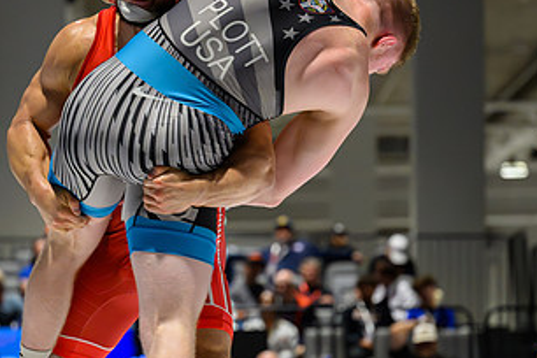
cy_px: 217
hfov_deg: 12.3
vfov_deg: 8.2
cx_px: 177
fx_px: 2491
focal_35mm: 167
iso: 7200
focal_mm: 86
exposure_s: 1/800
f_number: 2.8
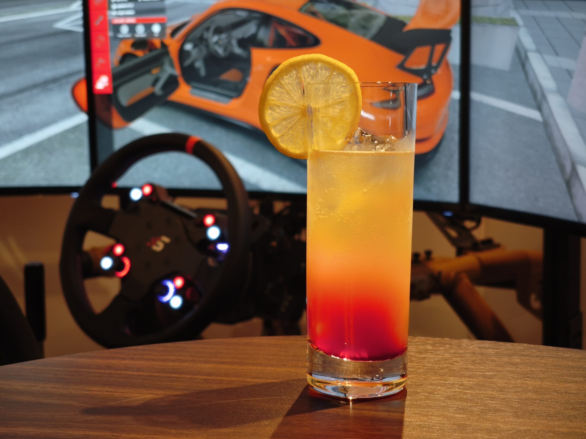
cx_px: 293
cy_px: 220
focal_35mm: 60
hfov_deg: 32.2
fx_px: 1016
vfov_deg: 24.4
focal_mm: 8.8
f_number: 2
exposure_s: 1/50
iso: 1600
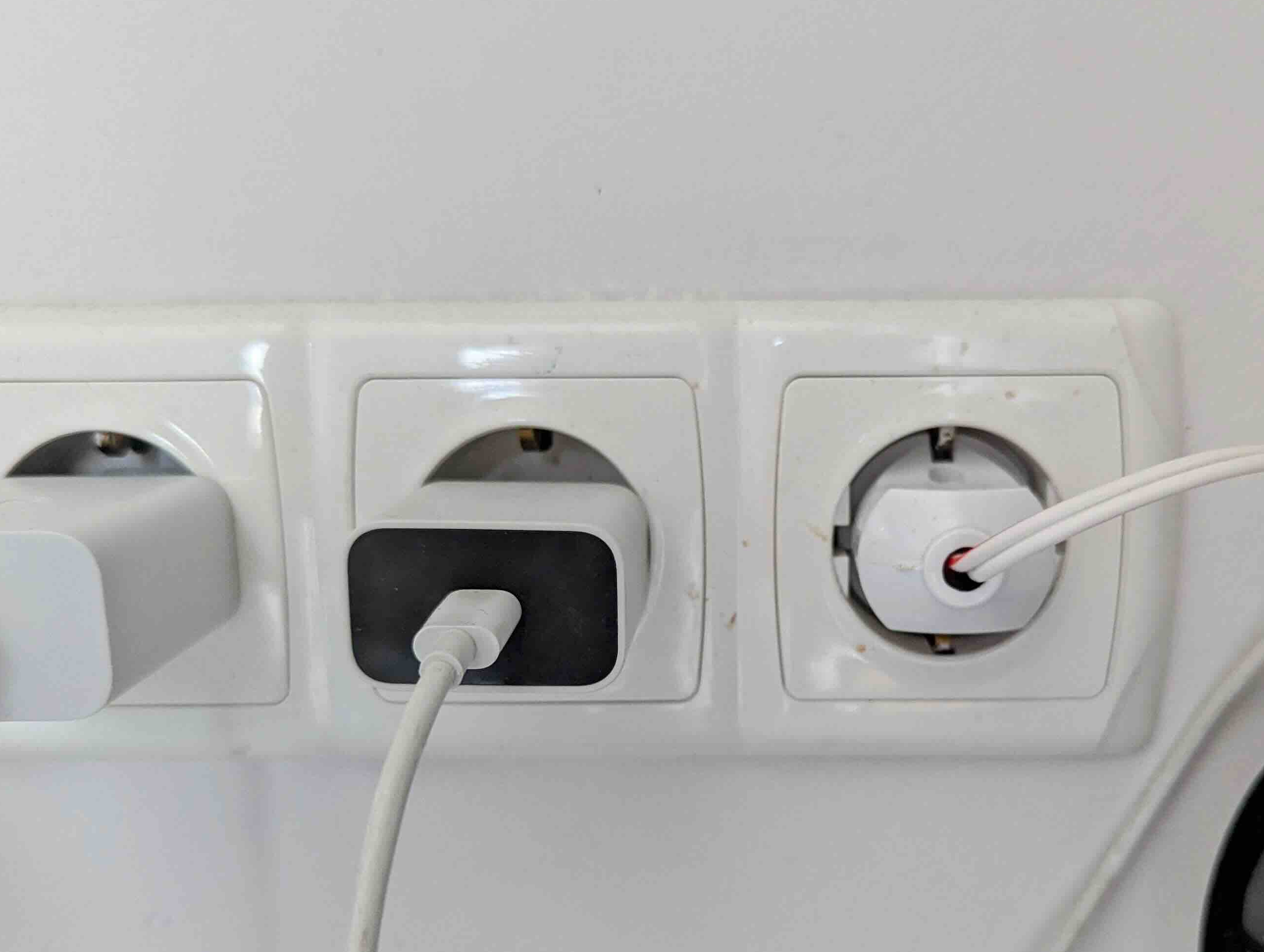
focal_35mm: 38
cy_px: 621
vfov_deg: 37.5
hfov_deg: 48.7
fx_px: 1389
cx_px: 739
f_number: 1.9
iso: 395
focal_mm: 6.8
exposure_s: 1/147
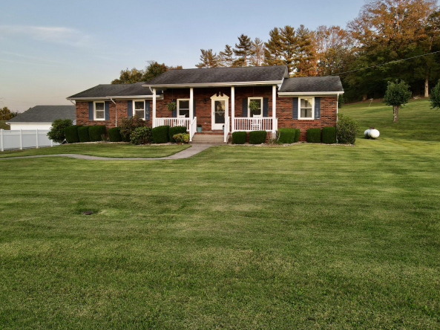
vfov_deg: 51.2
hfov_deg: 65.4
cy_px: 151
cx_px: 224
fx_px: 343
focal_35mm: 27
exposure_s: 1/40
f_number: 2.8
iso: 100
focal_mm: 4.5
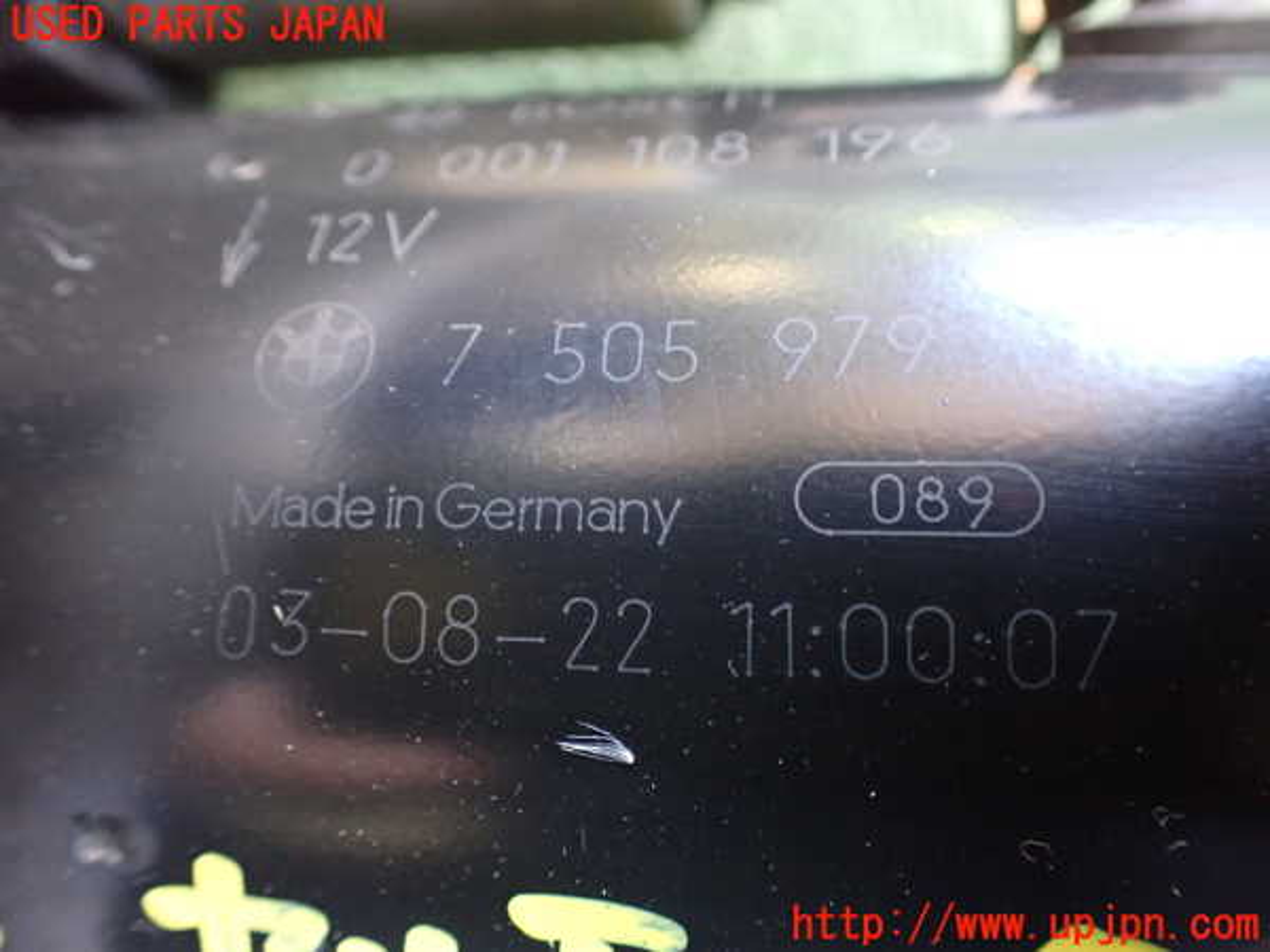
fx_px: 1101
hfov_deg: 60.0
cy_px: 476
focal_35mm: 30
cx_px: 635
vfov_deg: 46.8
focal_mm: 5.4
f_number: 2.3
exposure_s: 1/30
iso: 1000
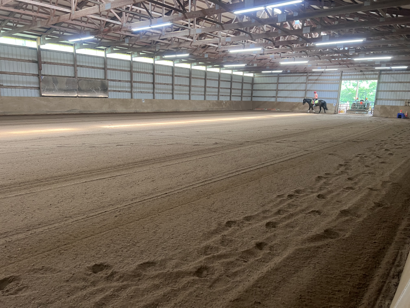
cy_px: 154
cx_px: 205
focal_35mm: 26
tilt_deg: -11.4
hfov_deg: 67.3
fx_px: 308
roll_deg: -1.5
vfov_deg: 53.1
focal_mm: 5.7
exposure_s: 1/60
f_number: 1.5
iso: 125
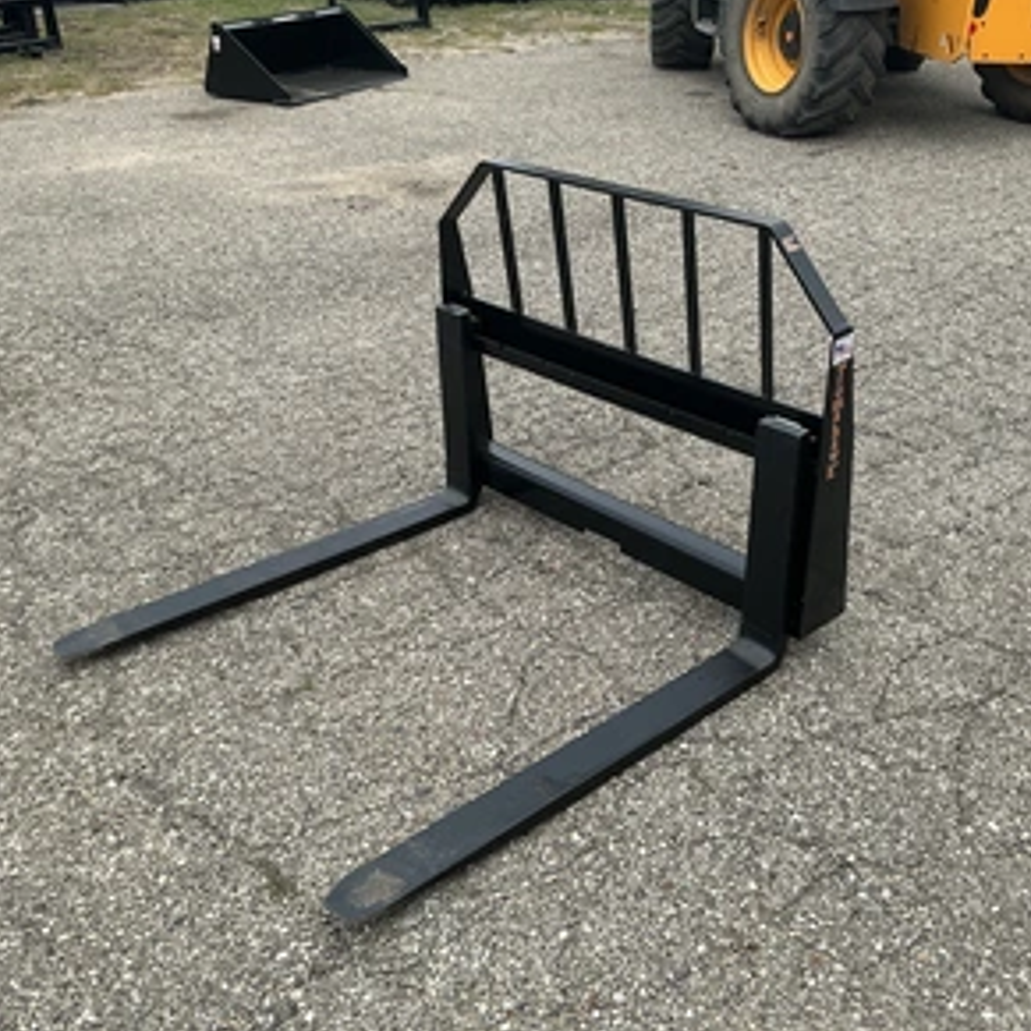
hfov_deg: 48.4
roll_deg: -1.2
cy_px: 514
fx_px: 1146
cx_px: 549
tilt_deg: -29.5
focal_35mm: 34
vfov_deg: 48.5
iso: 25
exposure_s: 1/816
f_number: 1.8
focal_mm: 3
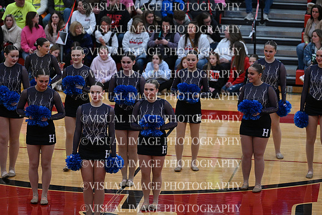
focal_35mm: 175
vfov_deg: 7.9
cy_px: 108
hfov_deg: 11.7
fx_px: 1566
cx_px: 161
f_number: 4
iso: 4000
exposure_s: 1/400
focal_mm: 175
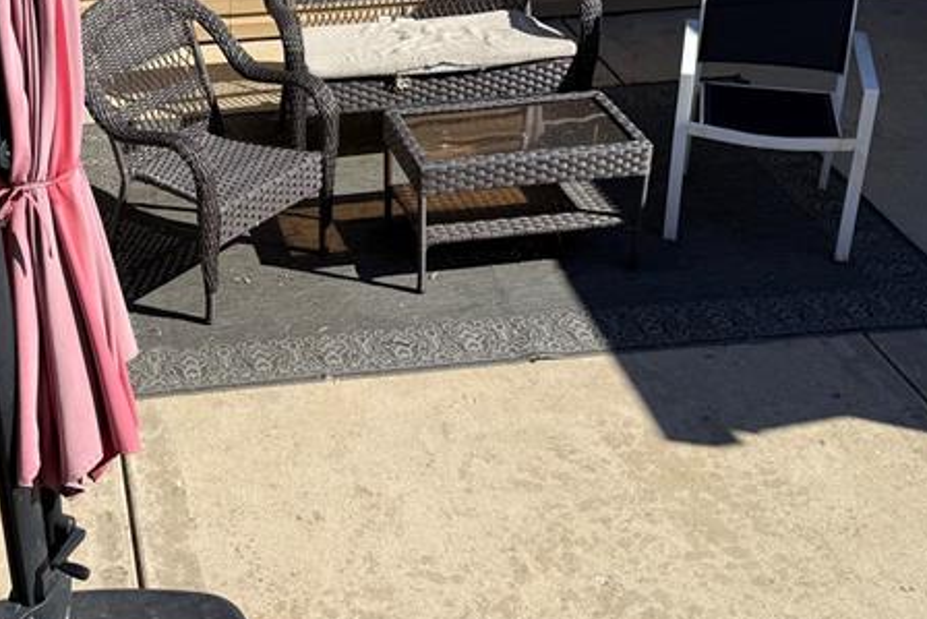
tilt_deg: -26.3
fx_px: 1468
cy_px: 153
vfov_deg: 23.5
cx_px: 195
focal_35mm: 57
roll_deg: +1.4
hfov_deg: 34.1
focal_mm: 6.76
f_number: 1.78
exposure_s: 1/5714
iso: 80
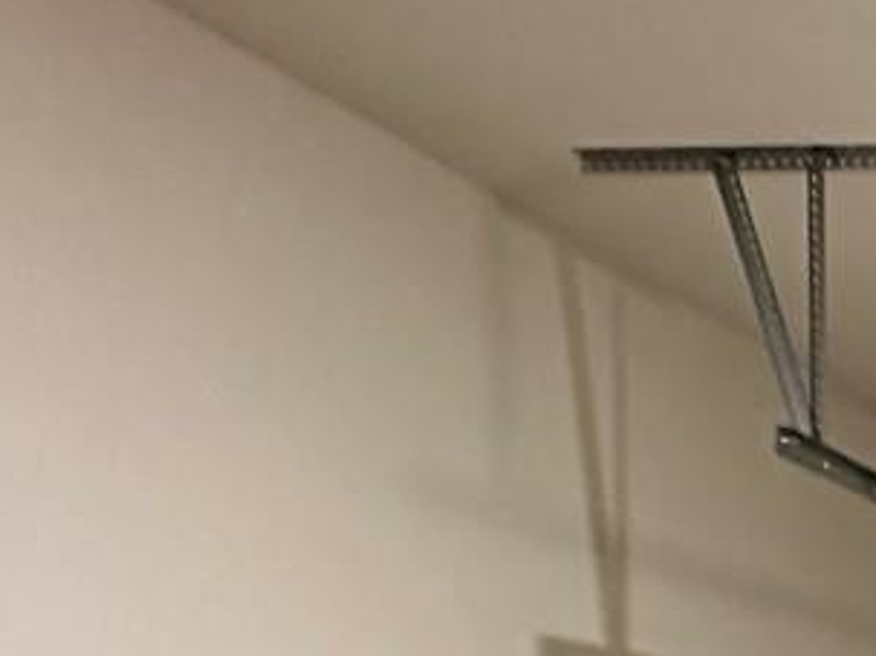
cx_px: 1587
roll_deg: +0.2
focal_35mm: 74
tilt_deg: -1.0
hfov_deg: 19.5
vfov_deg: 18.3
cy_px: 887
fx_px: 1872
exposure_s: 1/40
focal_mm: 2.22
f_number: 2.2
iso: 1250
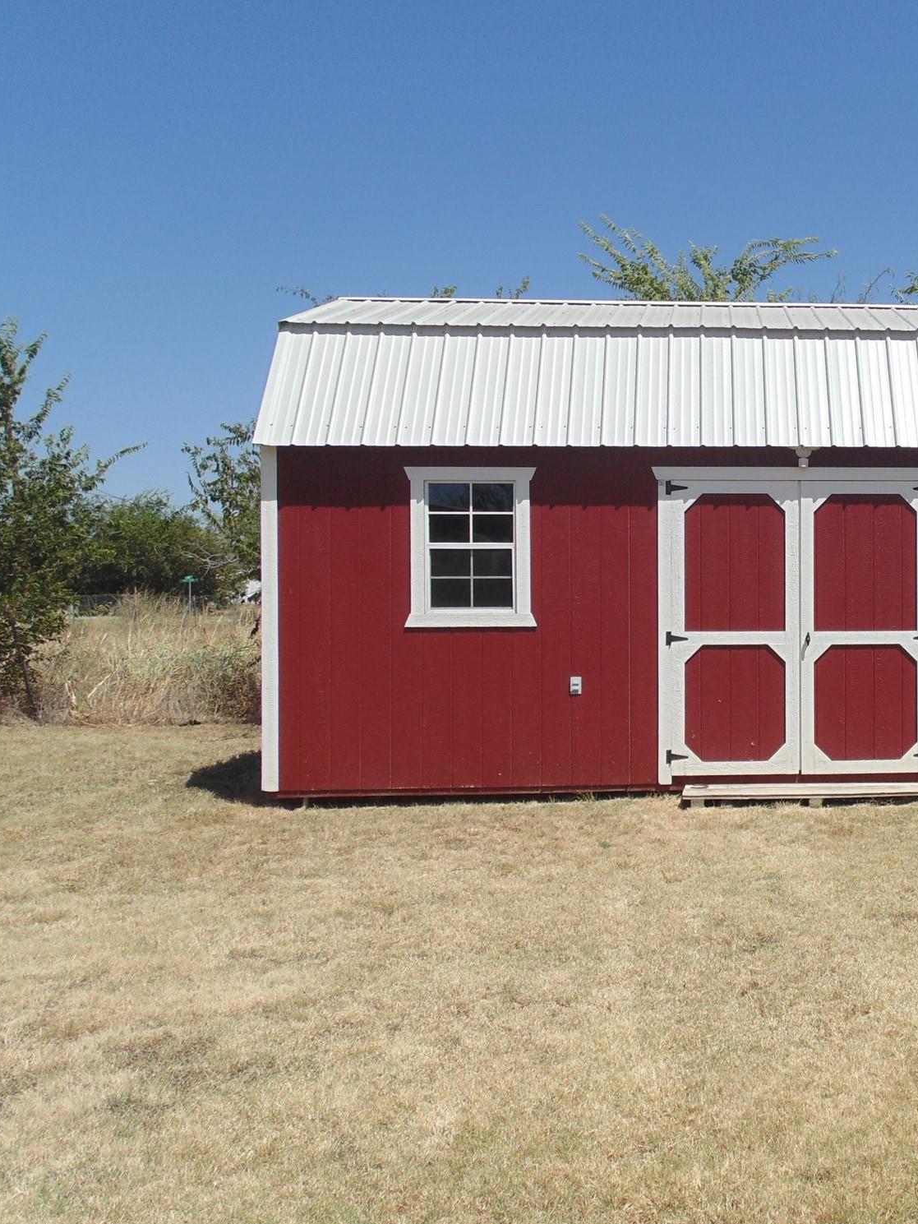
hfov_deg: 39.9
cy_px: 605
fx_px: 1167
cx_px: 819
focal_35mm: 33
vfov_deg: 55.3
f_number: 9.7
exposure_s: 1/160
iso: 80
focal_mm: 4.3
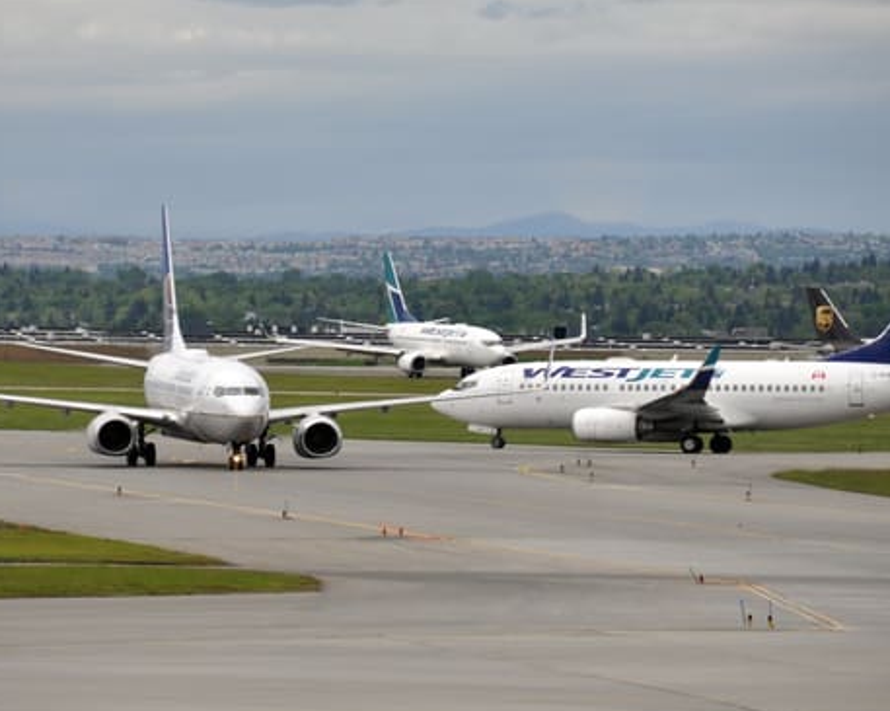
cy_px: 313
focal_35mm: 394
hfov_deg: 4.9
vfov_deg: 3.9
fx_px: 10372
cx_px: 425
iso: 450
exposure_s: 1/1000
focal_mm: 200
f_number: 5.6
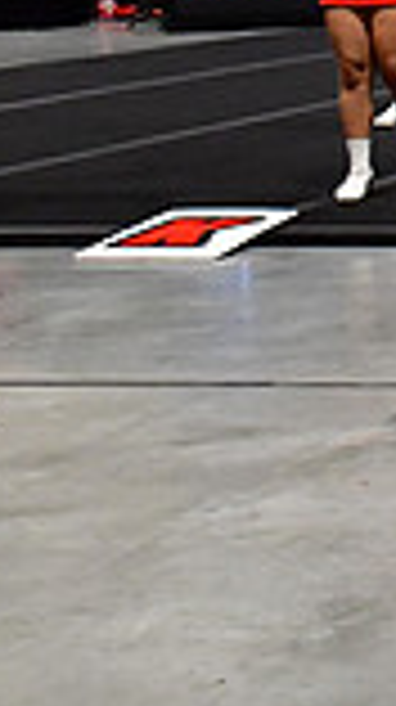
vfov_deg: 15.7
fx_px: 2471
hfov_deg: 7.9
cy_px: -137
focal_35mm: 132
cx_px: 1170
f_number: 4
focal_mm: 23
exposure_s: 1/400
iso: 3200
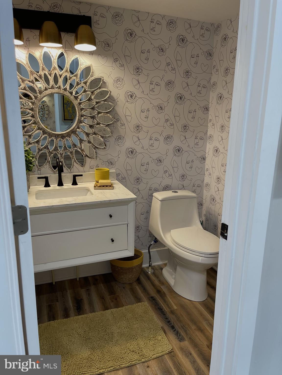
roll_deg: +0.0
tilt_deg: -13.2
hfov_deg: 53.1
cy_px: 188
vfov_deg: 67.3
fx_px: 282
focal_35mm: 26
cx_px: 141
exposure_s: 1/120
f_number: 1.6
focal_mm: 5.1
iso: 125
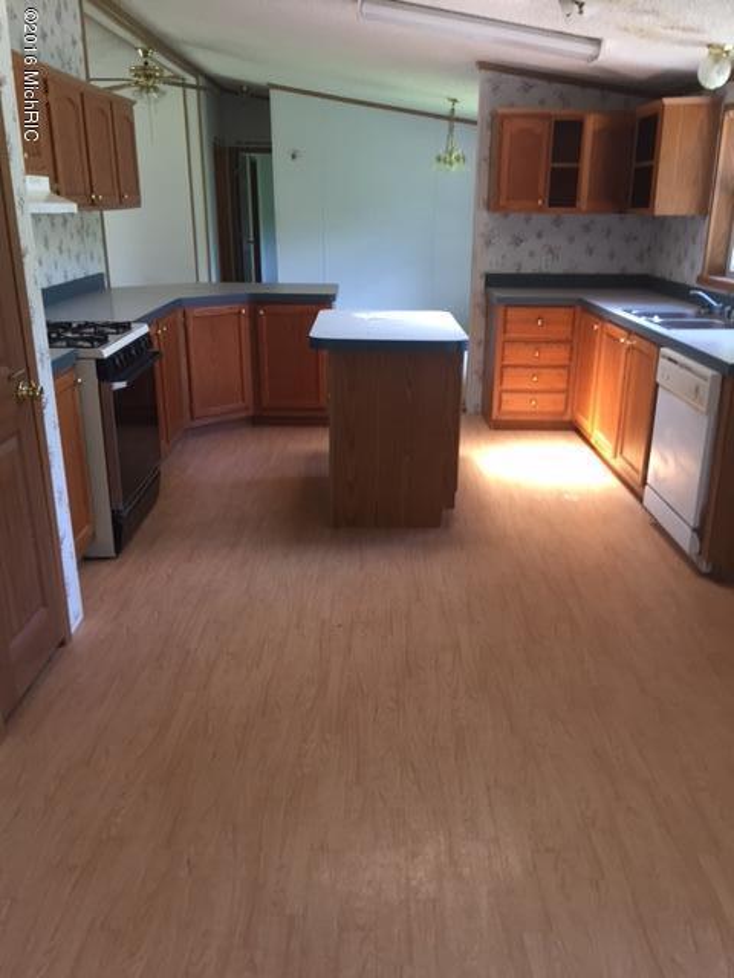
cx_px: 367
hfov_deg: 48.2
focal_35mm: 29
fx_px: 820
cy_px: 489
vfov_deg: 61.7
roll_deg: -0.9
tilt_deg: -15.2
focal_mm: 4.15
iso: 80
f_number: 2.2
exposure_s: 1/30
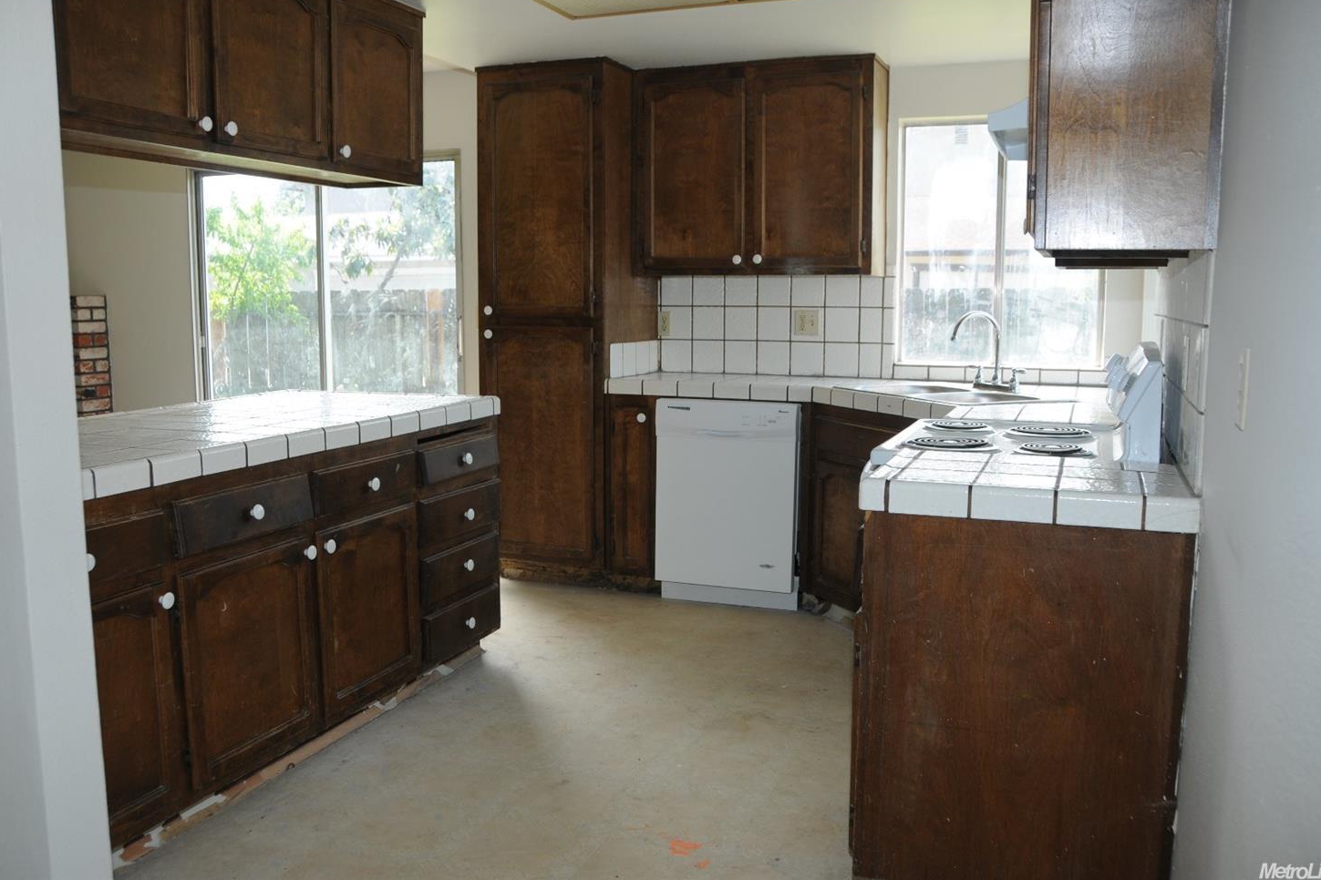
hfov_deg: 60.3
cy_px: 428
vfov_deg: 42.3
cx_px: 666
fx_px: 1137
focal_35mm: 31
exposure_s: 1/125
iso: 250
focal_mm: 20
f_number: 5.6
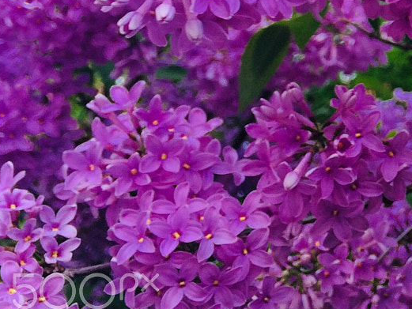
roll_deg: +2.2
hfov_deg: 19.5
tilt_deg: +39.2
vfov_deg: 15.9
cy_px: -79
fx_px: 1060
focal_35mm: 89
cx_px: 595
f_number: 2.2
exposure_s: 1/148
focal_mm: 4.15
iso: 32
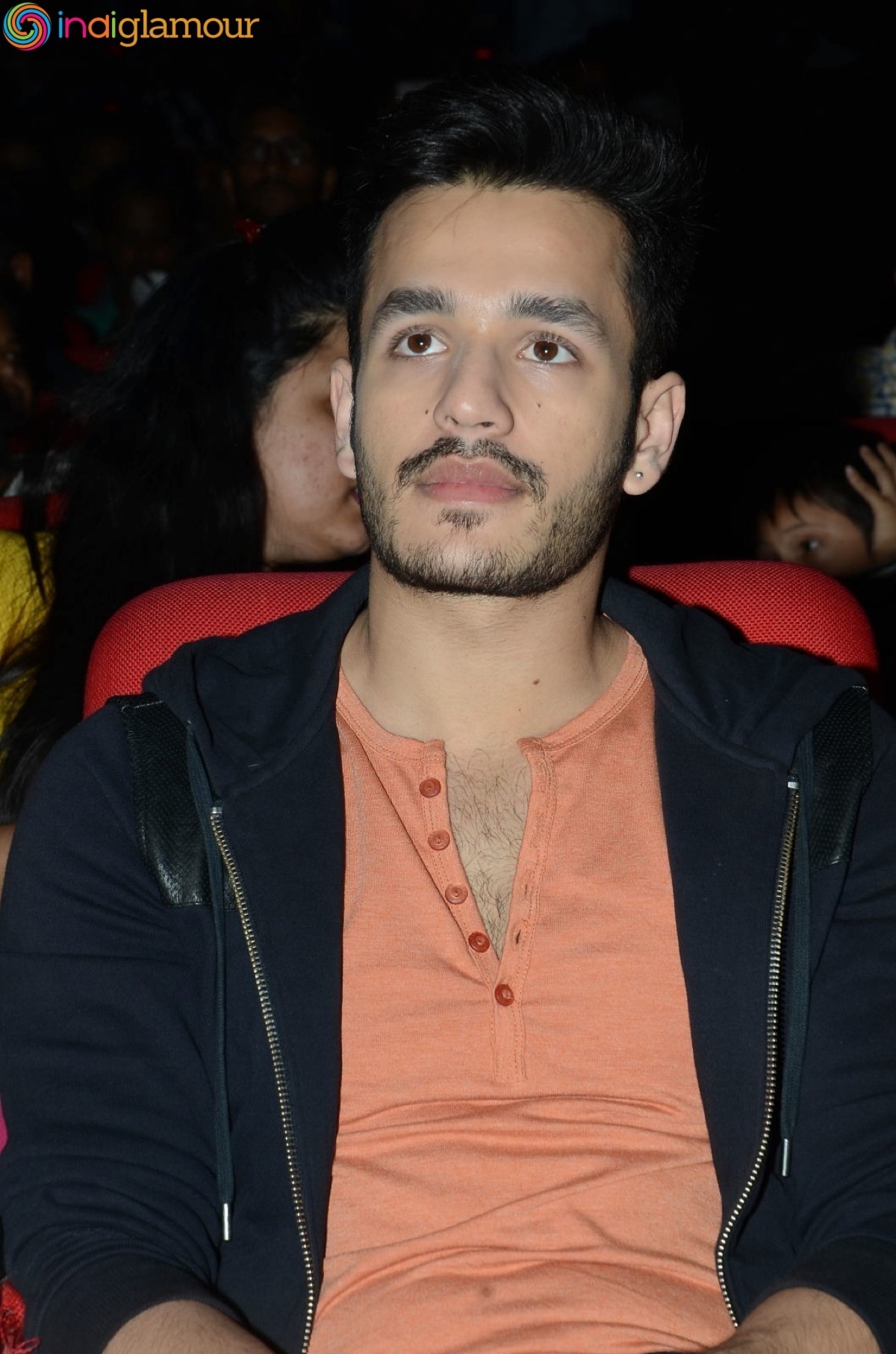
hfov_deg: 11.4
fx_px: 4502
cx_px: 448
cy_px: 677
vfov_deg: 17.1
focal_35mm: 120
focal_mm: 80
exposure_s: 1/125
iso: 250
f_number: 8
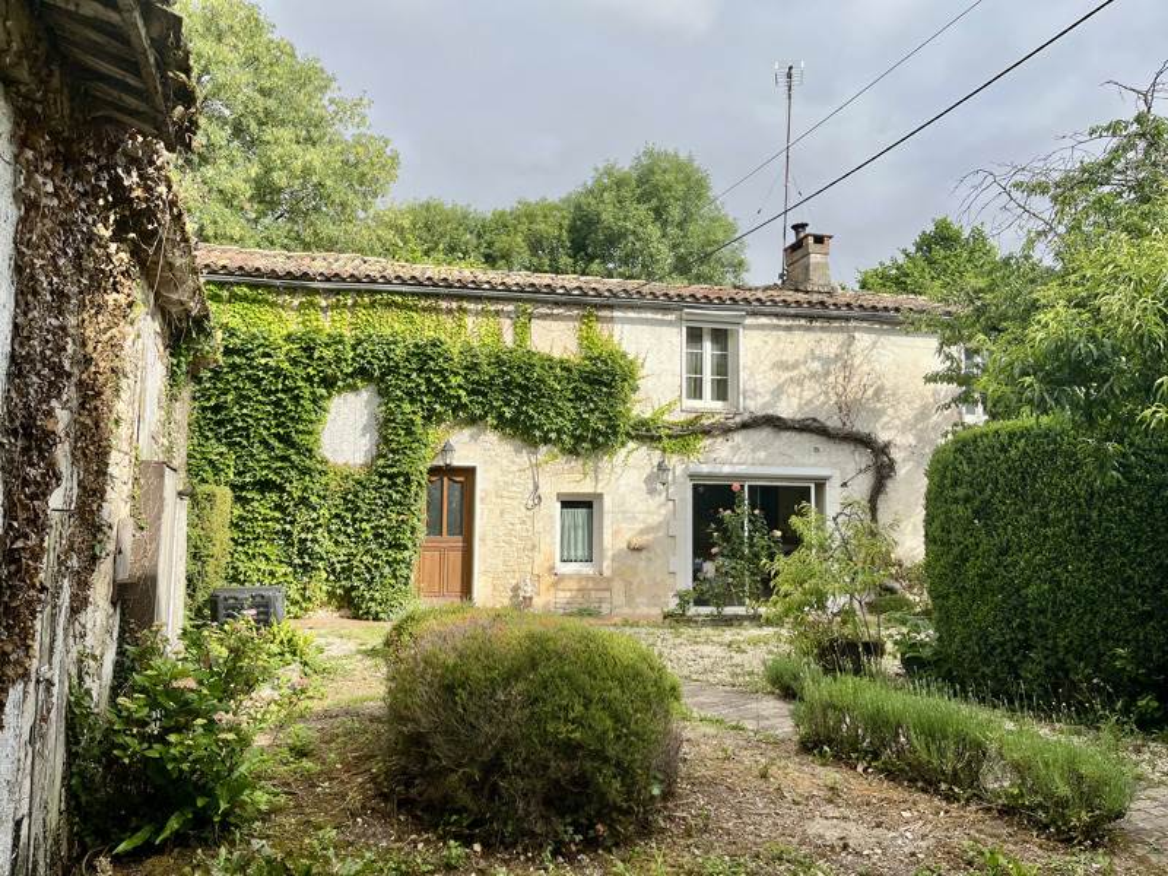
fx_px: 877
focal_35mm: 26
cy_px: 438
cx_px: 584
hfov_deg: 67.3
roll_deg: -0.9
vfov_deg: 53.1
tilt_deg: +4.3
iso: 50
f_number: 1.6
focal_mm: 5.1
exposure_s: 1/2899
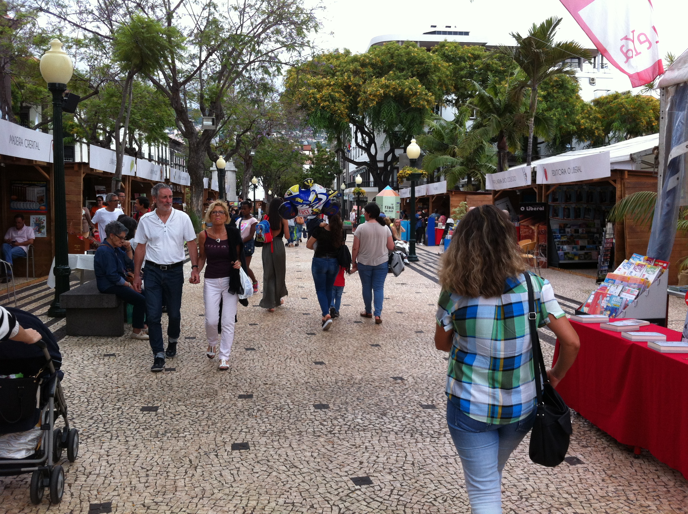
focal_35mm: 35
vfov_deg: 40.6
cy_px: 257
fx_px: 695
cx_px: 344
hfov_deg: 52.7
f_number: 2.8
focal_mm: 3.85
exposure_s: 1/274
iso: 80
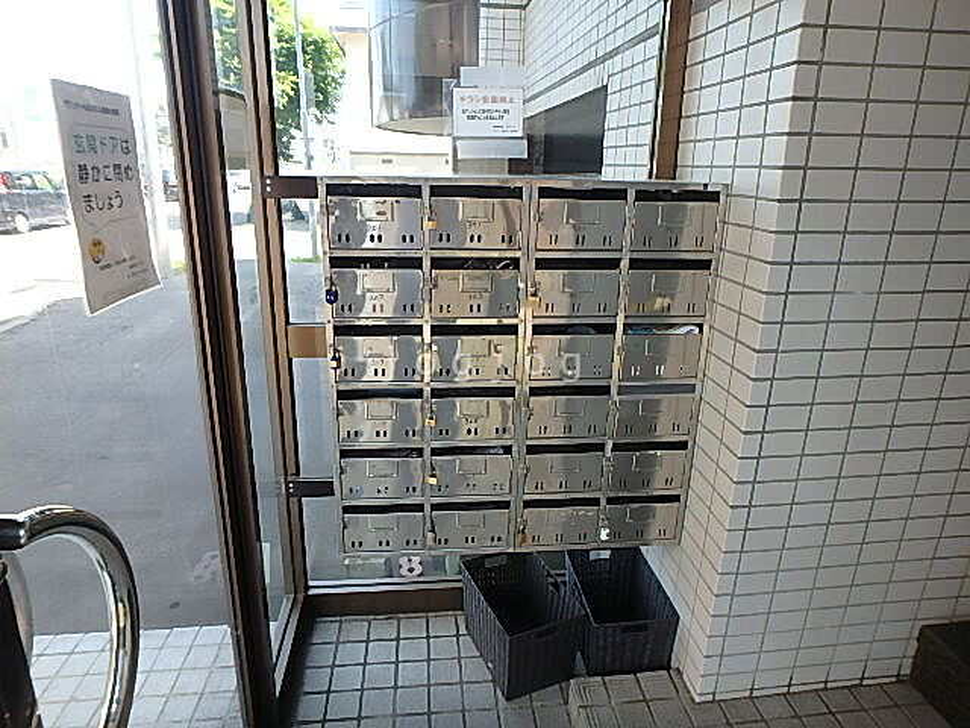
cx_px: 485
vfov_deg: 63.4
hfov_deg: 79.0
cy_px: 364
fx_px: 588
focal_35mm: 21
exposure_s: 1/100
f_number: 3.5
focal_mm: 3.7
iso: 125
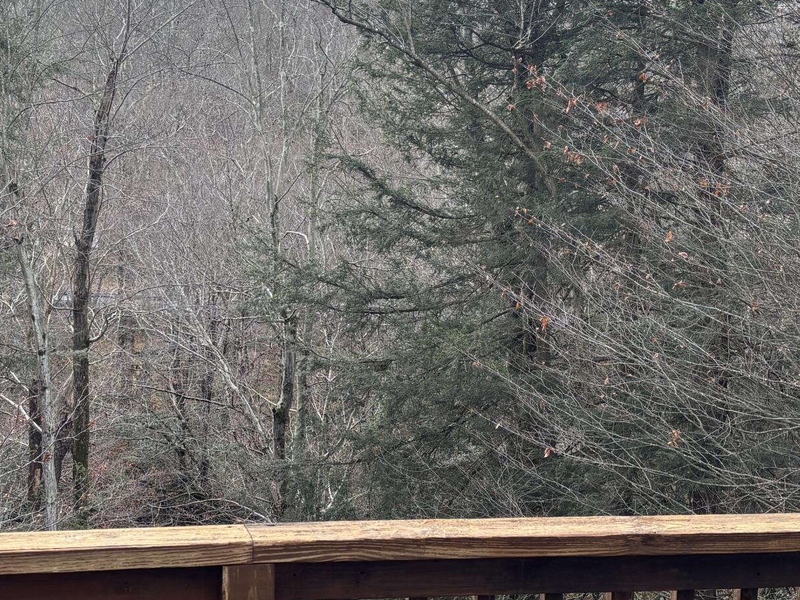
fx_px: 1479
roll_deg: -1.3
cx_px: 360
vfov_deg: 22.9
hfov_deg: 30.2
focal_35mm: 64
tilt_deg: -5.3
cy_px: 336
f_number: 1.6
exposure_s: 1/232
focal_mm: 5.96
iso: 50
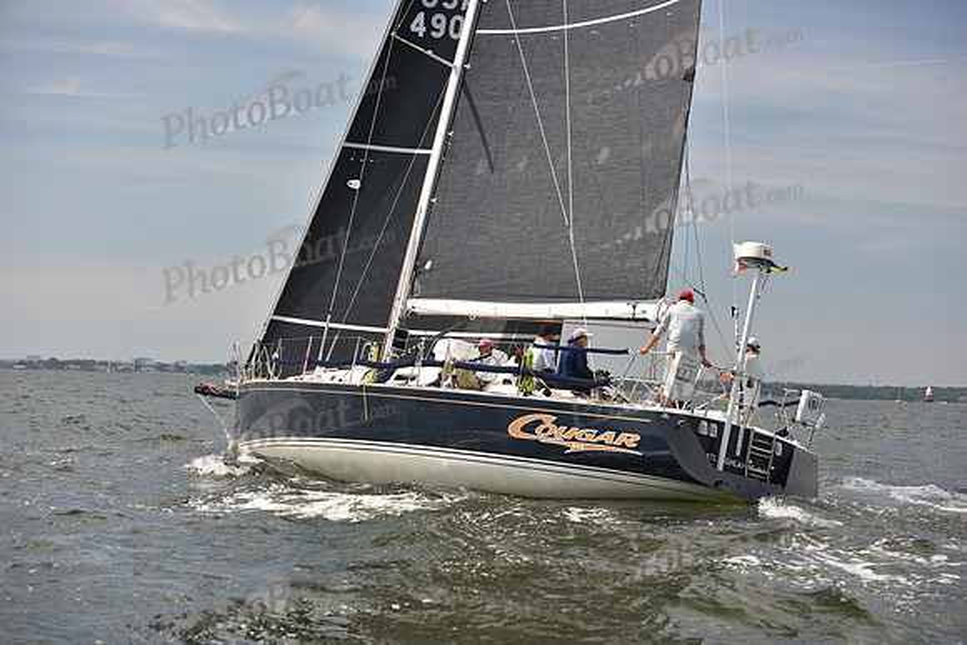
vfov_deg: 19.5
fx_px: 1881
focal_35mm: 70
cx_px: 484
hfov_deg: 28.8
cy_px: 322
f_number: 4.5
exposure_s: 1/800
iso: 250
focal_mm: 70
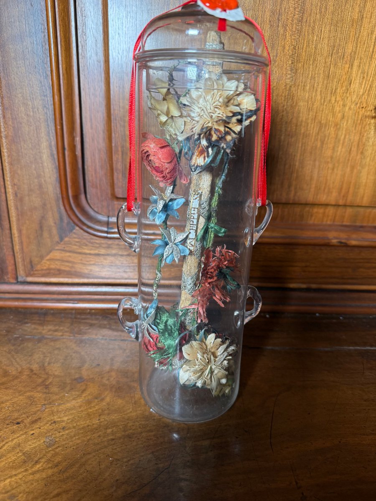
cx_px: 188
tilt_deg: -20.5
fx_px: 348
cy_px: 250
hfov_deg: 56.8
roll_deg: -2.5
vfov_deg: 71.6
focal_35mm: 24
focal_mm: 6.76
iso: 200
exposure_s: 1/121
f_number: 1.78
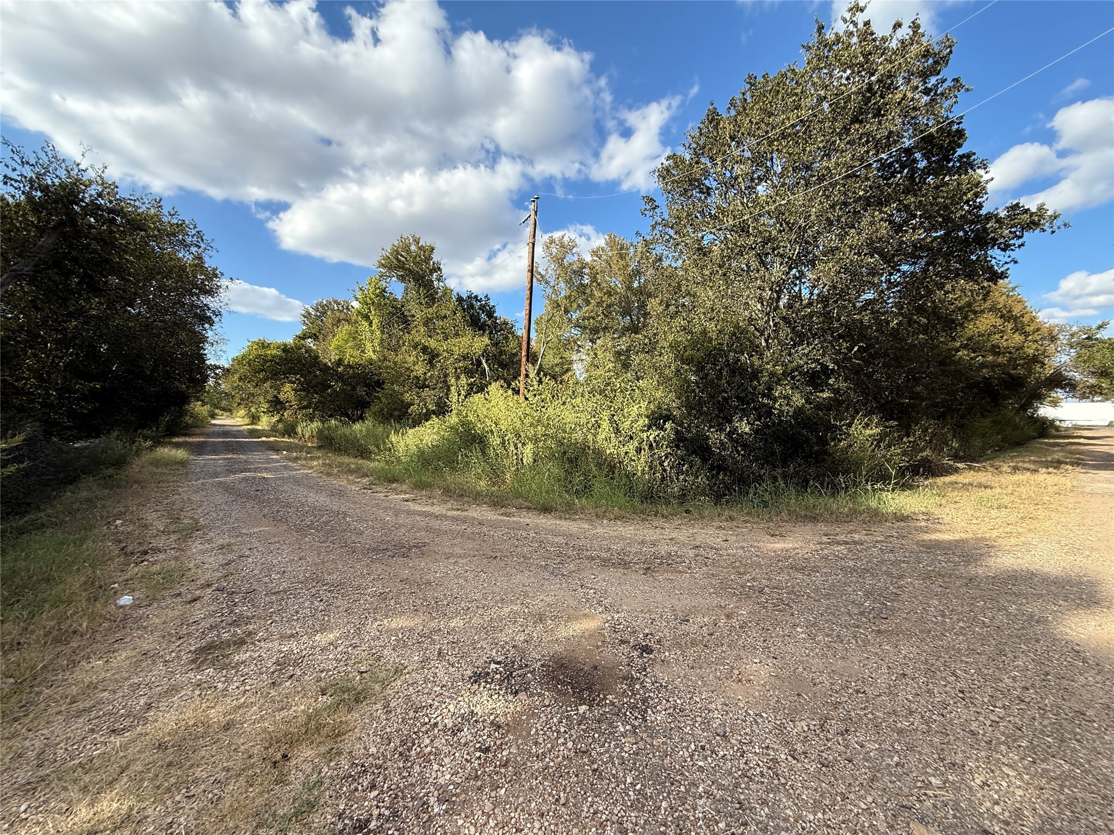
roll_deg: -0.3
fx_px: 451
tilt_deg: +0.0
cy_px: 418
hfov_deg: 102.1
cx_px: 557
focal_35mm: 14
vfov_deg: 85.7
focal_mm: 2.22
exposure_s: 1/985
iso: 64
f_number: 2.2
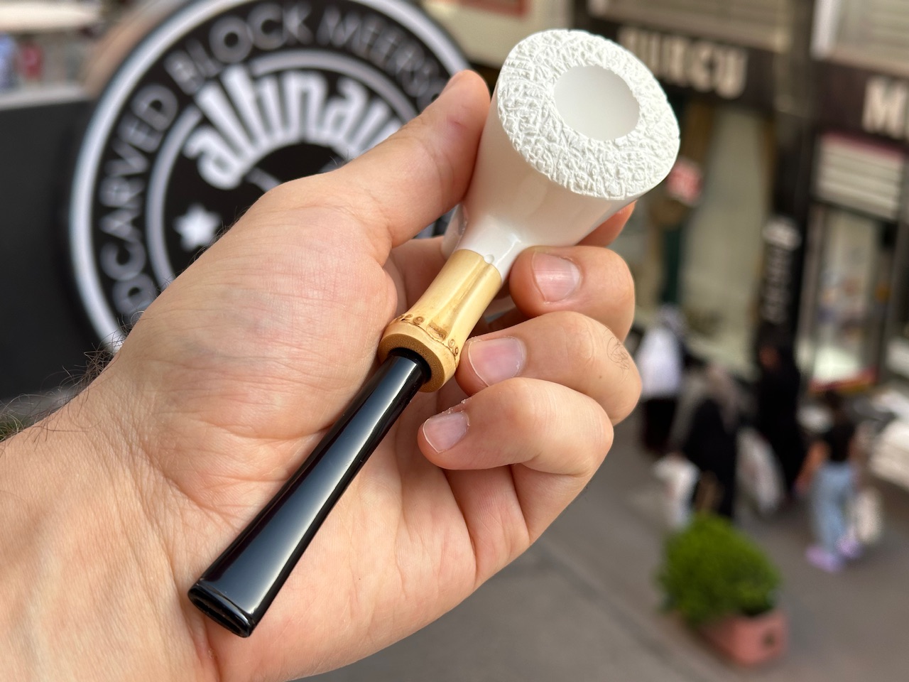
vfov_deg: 30.3
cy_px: 341
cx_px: 454
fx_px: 1260
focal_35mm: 48
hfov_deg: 39.7
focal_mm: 6.86
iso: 64
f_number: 1.78
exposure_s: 1/646
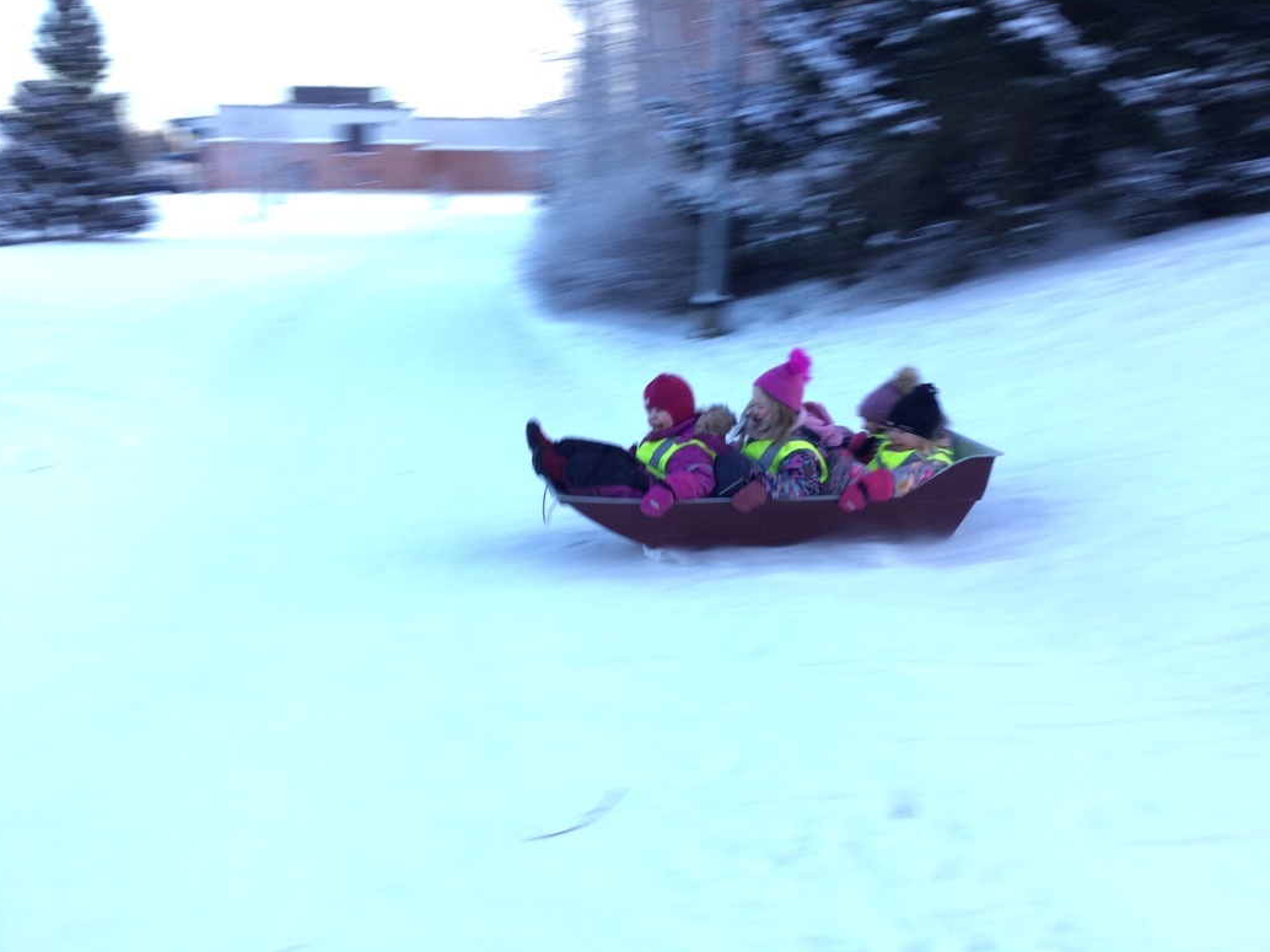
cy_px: 475
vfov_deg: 44.1
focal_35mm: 32
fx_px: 1174
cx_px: 628
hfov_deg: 56.8
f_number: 2.4
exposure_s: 1/50
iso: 32
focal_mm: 3.3
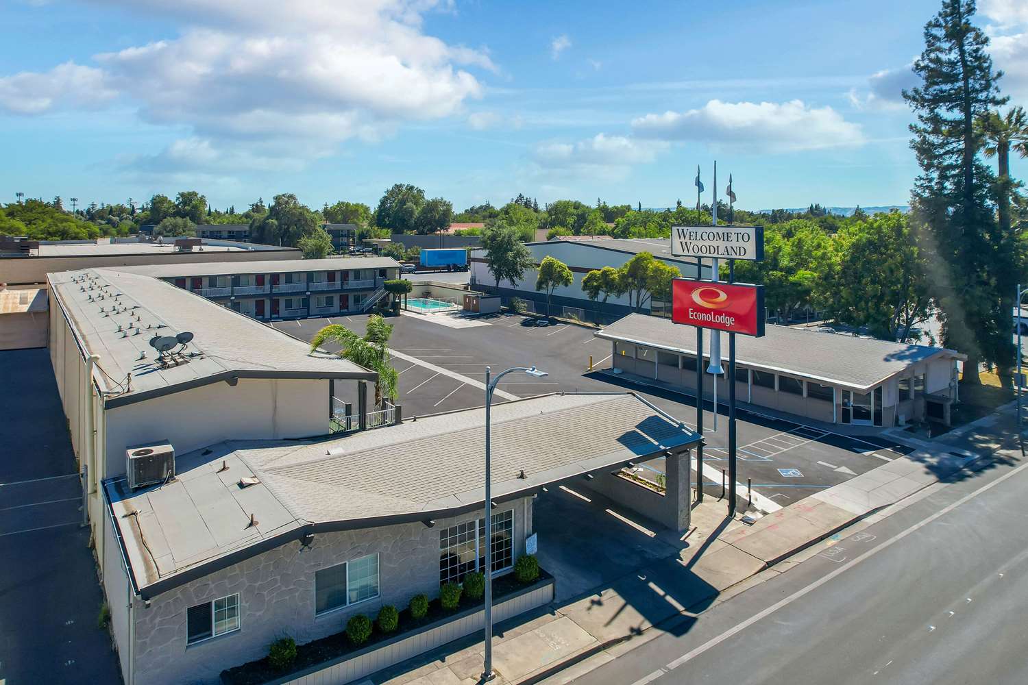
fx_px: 628
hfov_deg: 78.6
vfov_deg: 57.2
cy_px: 342
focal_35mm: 22
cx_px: 514
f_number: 2.8
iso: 120
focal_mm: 8.38
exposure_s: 1/2000
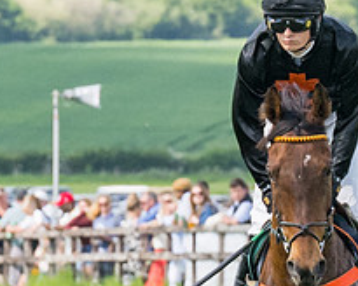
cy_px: 201
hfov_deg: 2.1
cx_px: 428
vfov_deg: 1.7
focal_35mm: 909
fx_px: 9631
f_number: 5
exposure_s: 1/1250
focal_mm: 97
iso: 400
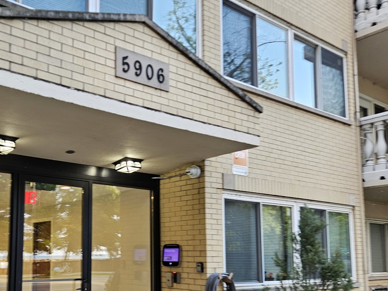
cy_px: 216
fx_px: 426
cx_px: 96
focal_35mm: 38
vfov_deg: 36.9
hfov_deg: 47.1
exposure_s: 1/120
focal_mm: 5.4
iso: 64
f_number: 1.8
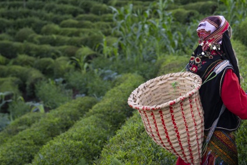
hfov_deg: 20.0
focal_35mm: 100
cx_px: 225
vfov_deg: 13.7
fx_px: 686
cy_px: 56
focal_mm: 47
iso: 250
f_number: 2.8
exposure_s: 1/500
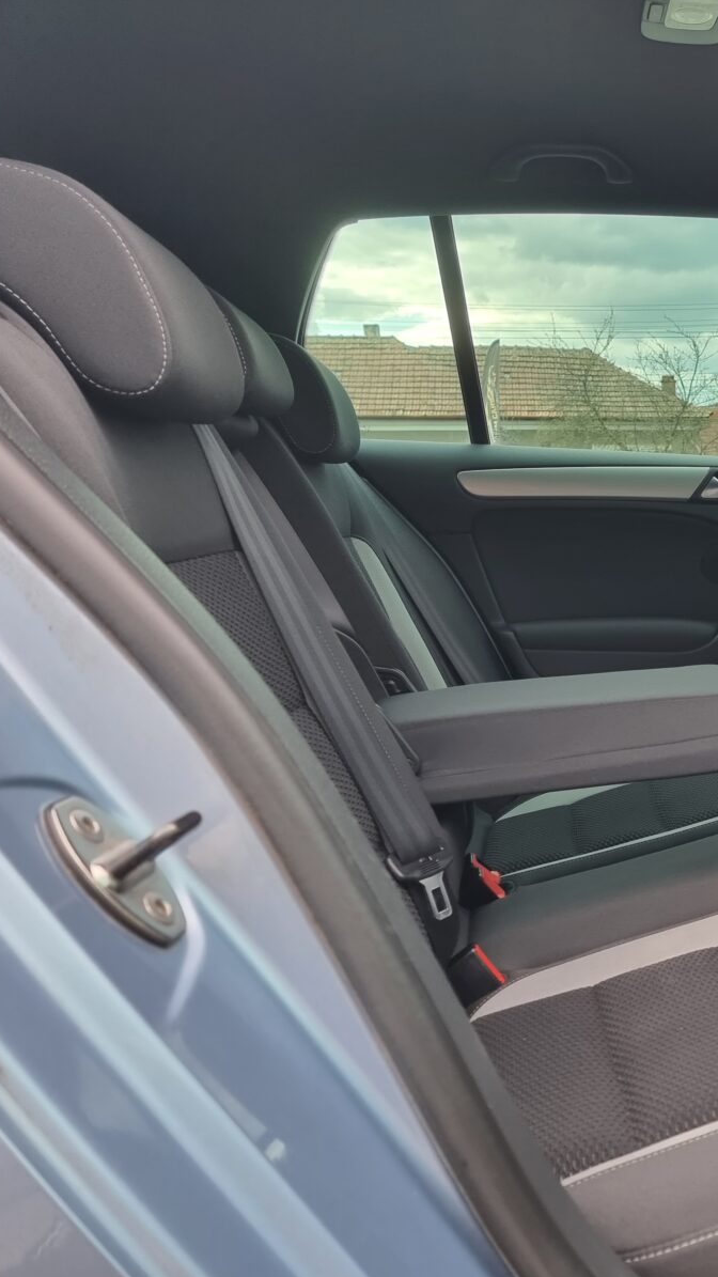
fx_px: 1185
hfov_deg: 30.4
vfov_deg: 56.6
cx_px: 778
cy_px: 639
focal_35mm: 35
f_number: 1.8
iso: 50
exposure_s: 1/100
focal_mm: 6.7
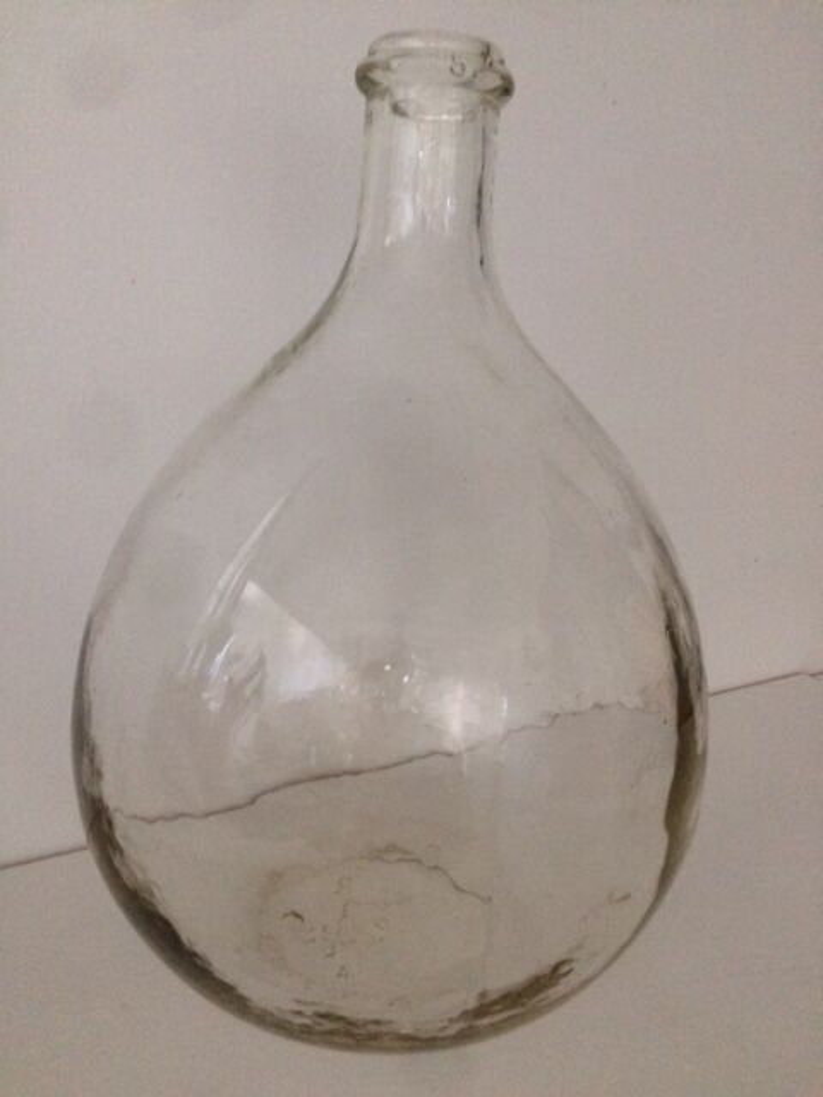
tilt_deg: -17.2
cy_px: 548
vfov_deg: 61.7
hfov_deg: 48.2
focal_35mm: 29
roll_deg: -0.5
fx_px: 919
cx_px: 412
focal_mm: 4.15
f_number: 2.2
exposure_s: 1/17
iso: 400
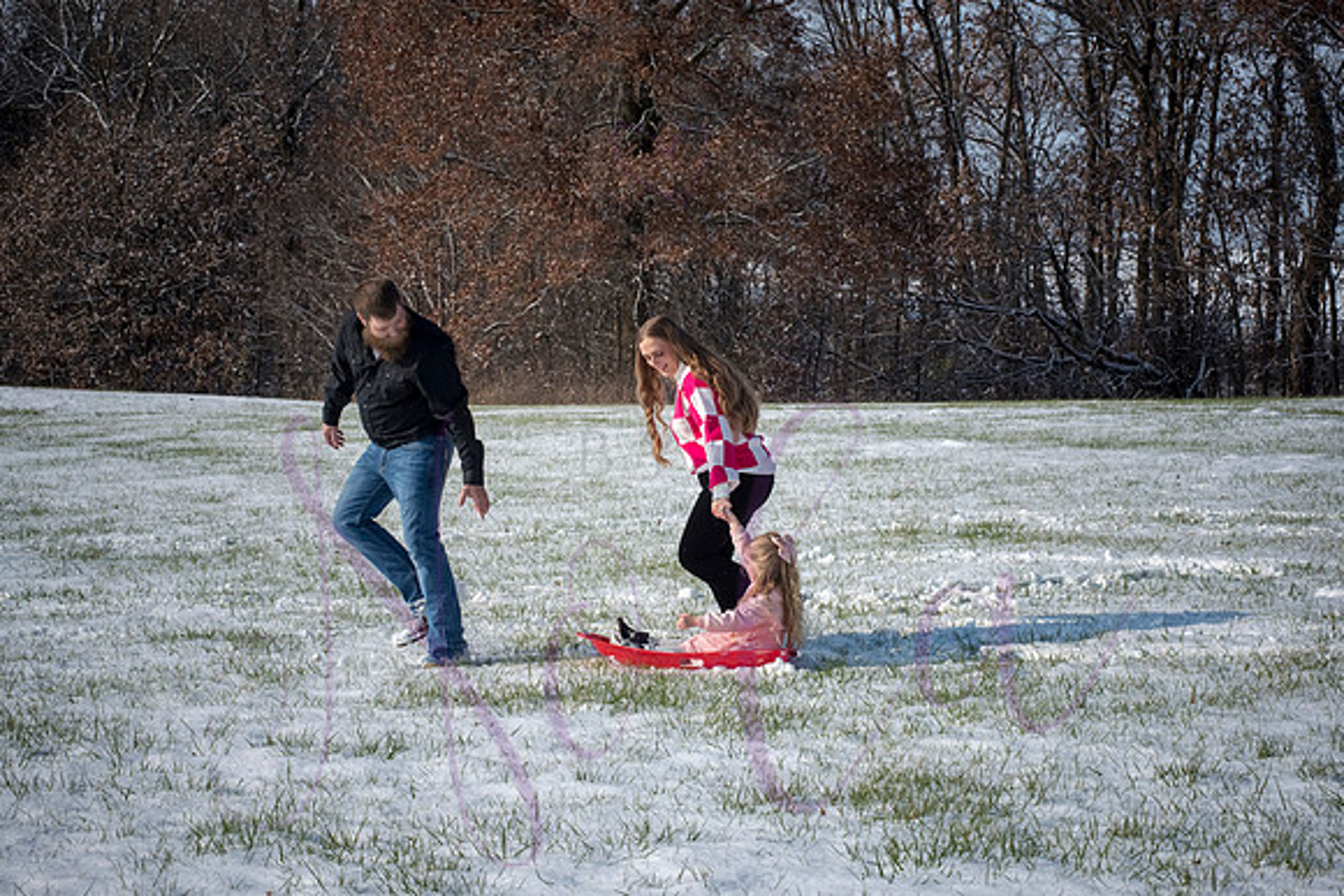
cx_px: 672
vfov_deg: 17.1
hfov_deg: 25.4
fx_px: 2987
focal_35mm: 80
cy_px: 448
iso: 640
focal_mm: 80
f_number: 14
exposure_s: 1/1000
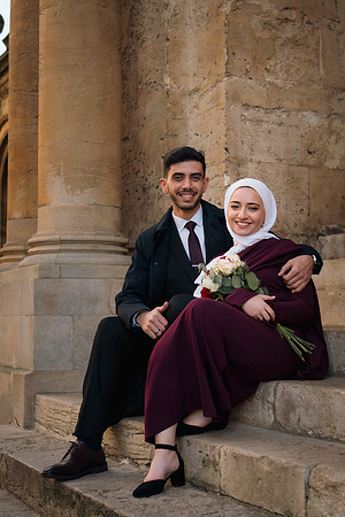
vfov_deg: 33.4
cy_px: 258
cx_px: 172
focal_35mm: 60
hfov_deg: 22.6
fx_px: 862
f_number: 2.8
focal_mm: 40
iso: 200
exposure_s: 1/640
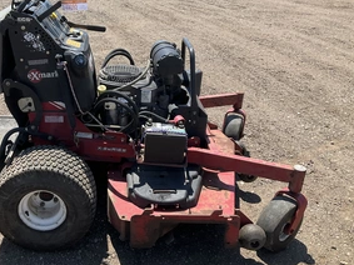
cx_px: 110
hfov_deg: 44.9
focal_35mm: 41
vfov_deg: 35.0
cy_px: 105
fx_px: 419
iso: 25
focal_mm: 3
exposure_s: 1/978
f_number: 1.8
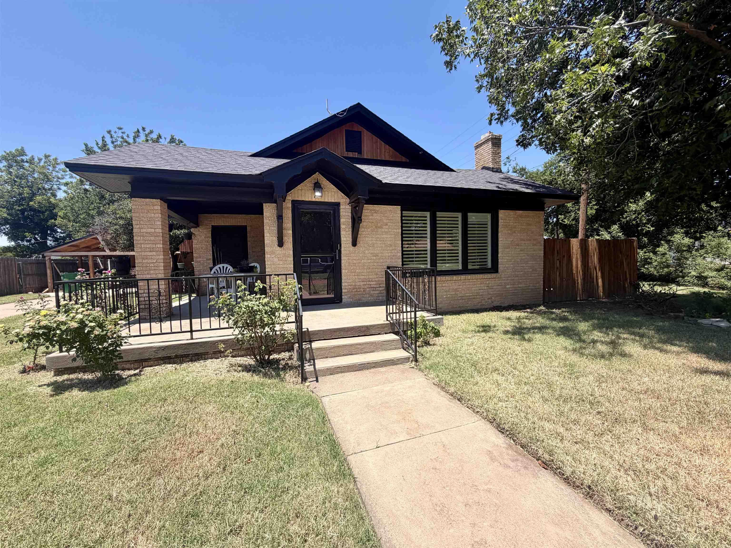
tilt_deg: -3.4
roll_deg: +1.9
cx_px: 366
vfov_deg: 85.7
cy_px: 274
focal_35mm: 14
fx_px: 296
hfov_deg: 102.1
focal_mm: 2.22
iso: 32
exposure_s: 1/770
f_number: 2.2
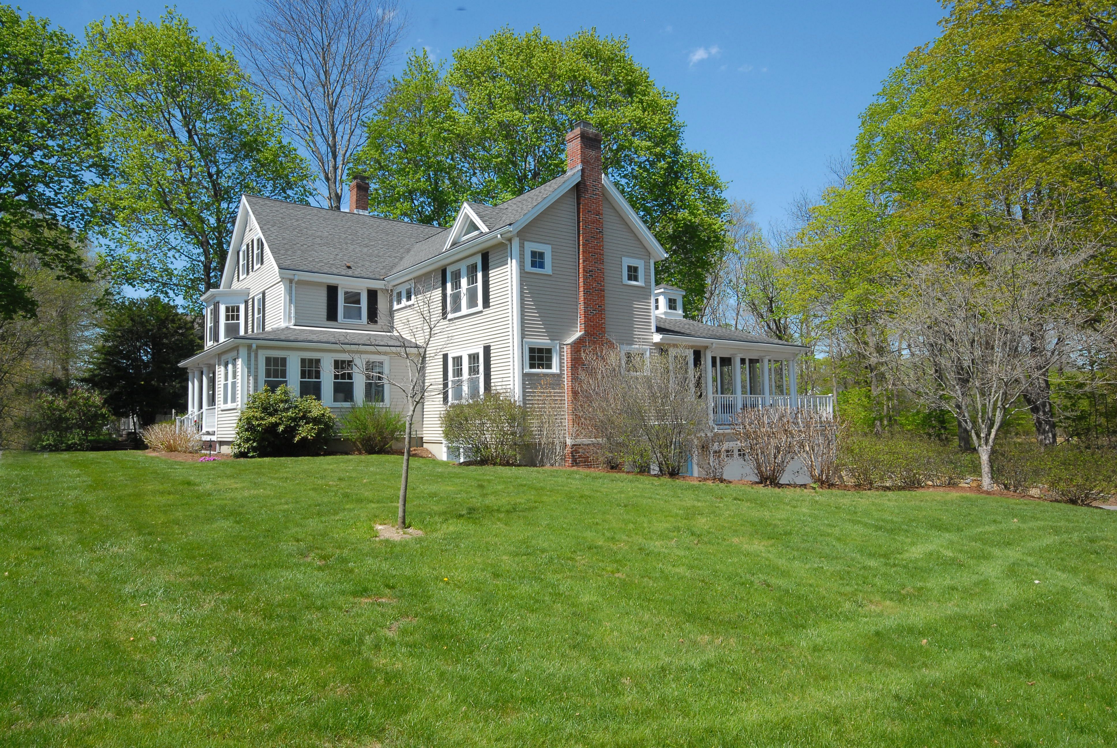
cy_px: 374
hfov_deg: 77.3
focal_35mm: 22
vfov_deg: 56.3
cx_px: 558
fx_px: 699
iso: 400
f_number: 14
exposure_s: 1/160
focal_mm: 15
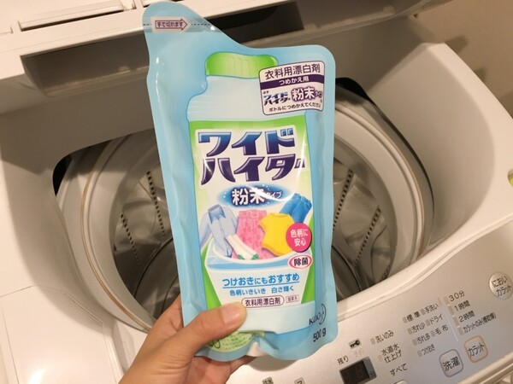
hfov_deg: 61.7
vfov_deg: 48.2
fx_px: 430
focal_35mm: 29
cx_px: 256
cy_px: 192
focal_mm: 4.15
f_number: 2.2
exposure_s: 1/30
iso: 80
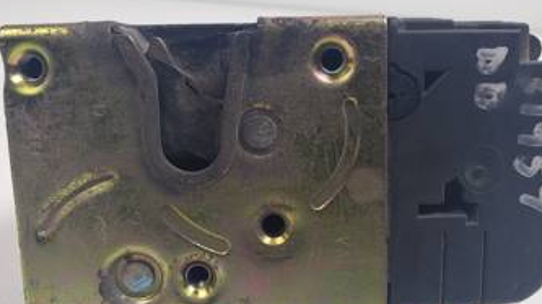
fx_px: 488
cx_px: 283
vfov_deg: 34.6
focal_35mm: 34
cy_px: 150
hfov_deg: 58.0
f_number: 2.4
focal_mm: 4.3
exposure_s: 1/118
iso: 50
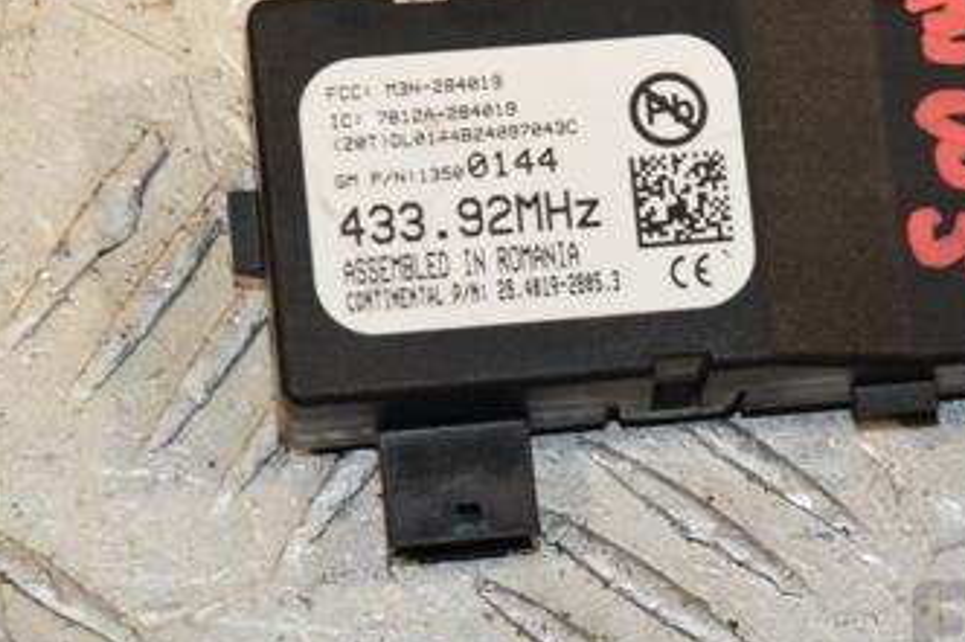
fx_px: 7633
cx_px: 857
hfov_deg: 7.2
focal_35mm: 285
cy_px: 238
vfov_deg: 4.8
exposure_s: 1/200
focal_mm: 105
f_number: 9
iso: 800
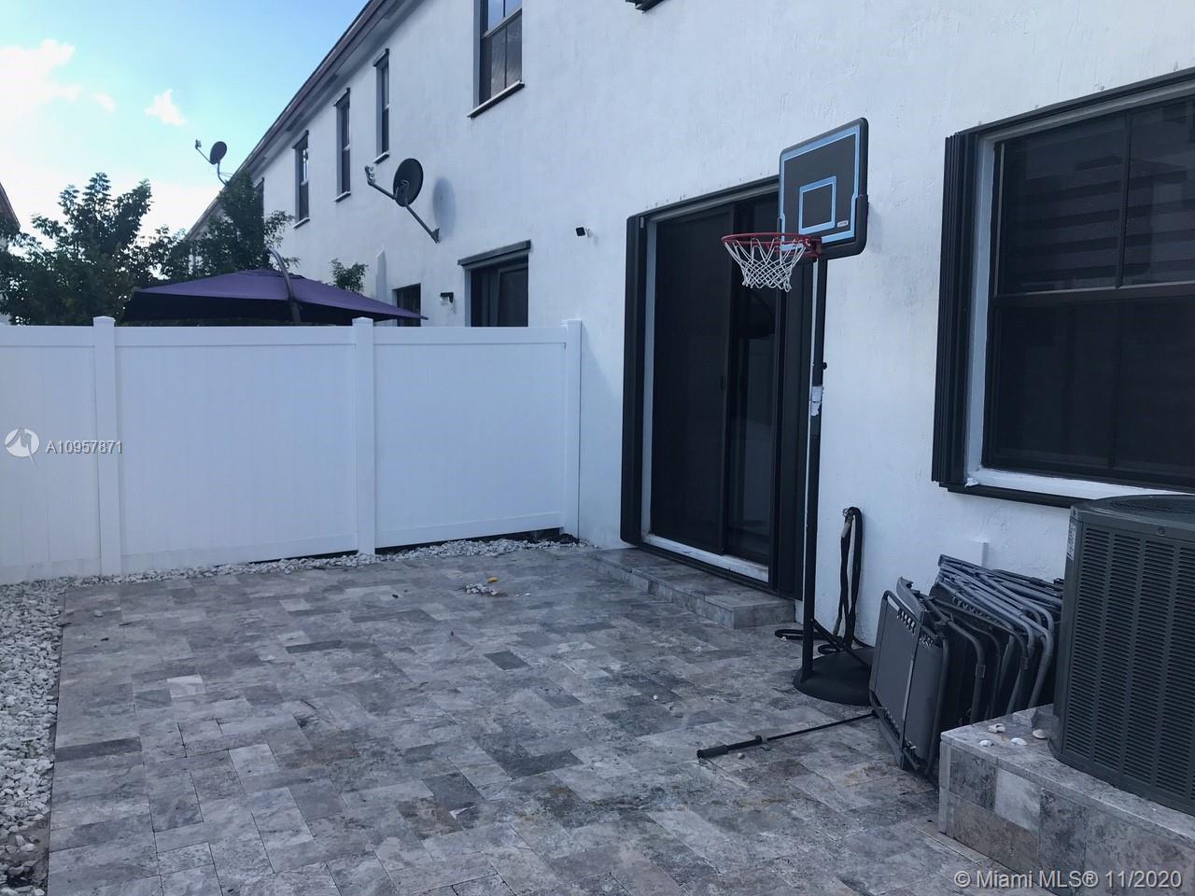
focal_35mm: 28
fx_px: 967
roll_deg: -1.6
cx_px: 598
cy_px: 448
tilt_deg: -4.9
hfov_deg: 63.4
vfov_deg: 49.7
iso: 20
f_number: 1.8
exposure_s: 1/863
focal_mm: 3.99
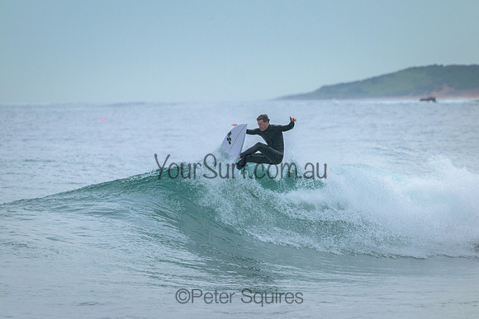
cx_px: 240
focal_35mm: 620
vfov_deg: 2.2
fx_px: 8251
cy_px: 160
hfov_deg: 3.3
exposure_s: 1/1250
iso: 3200
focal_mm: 620
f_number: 11
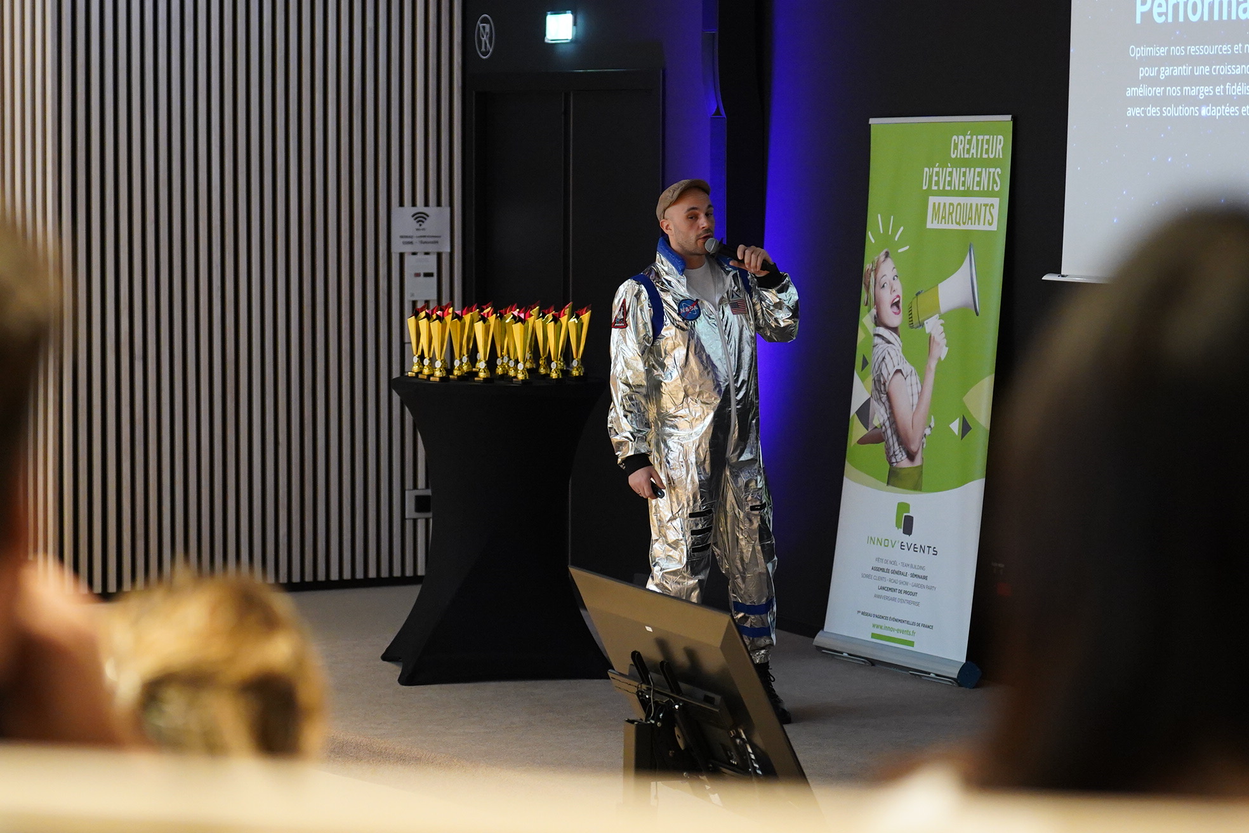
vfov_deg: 13.0
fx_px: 3643
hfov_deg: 19.5
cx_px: 624
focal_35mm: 105
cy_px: 416
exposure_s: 1/200
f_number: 2.8
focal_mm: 70
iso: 4000
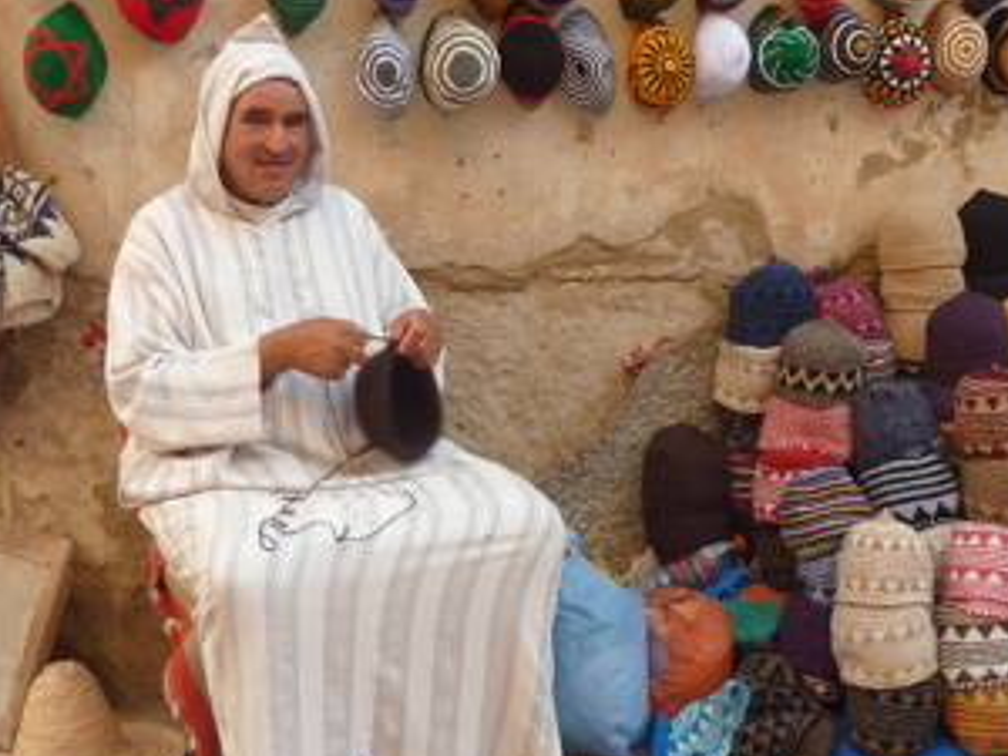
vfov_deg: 24.4
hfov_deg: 32.0
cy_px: 286
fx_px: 1747
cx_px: 642
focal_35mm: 60
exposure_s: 1/30
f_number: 3.3
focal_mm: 4.1
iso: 80
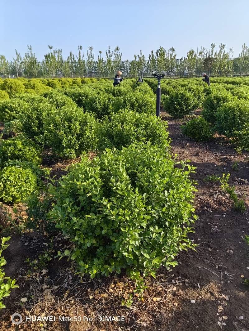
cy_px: 166
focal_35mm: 27
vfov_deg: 65.3
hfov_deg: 51.3
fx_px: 259
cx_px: 124
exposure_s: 1/2217
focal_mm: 5.75
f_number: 2
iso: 50
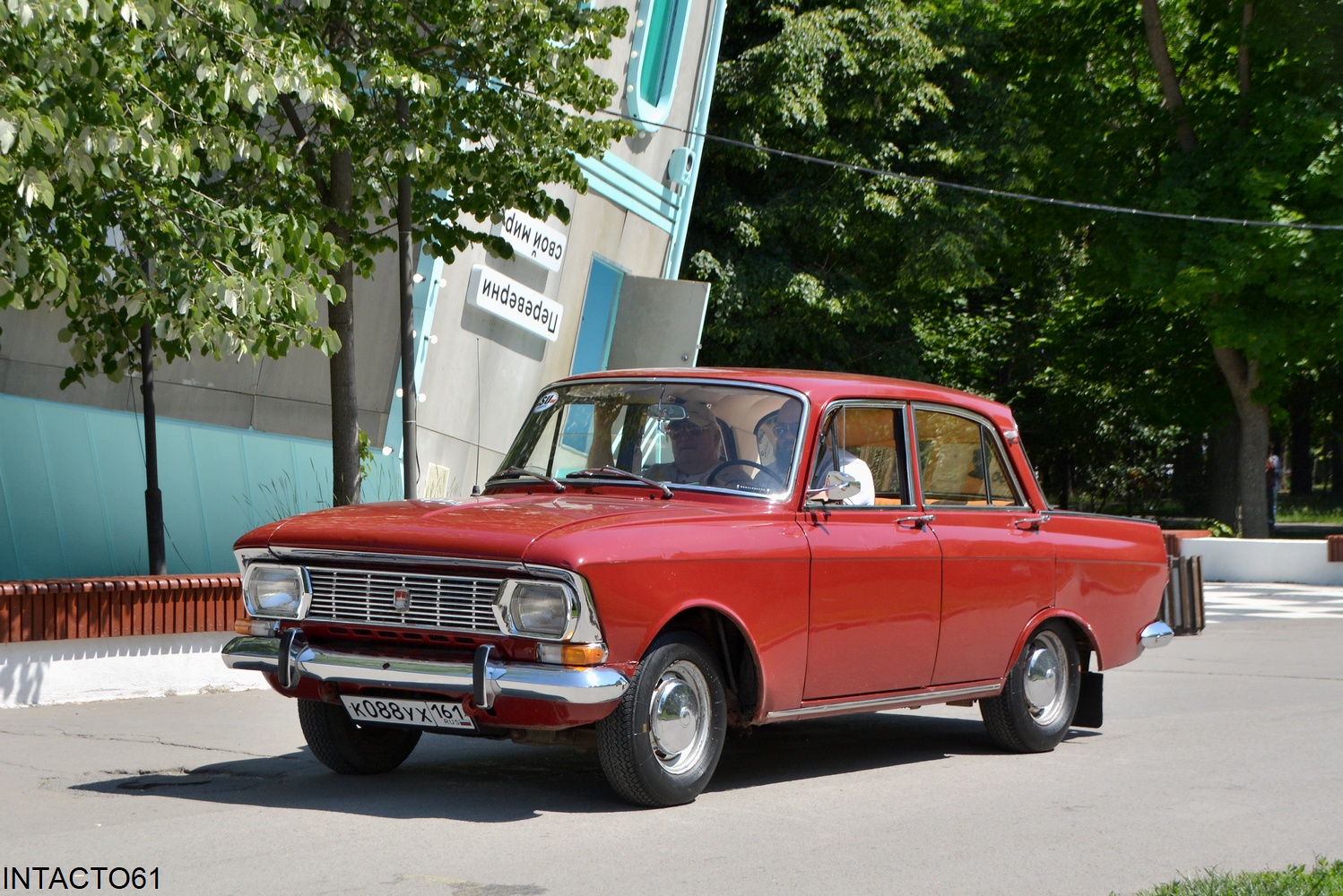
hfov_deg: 30.5
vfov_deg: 20.6
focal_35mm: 66
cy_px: 448
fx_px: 2463
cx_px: 672
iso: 400
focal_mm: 44
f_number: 6.3
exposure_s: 1/1600
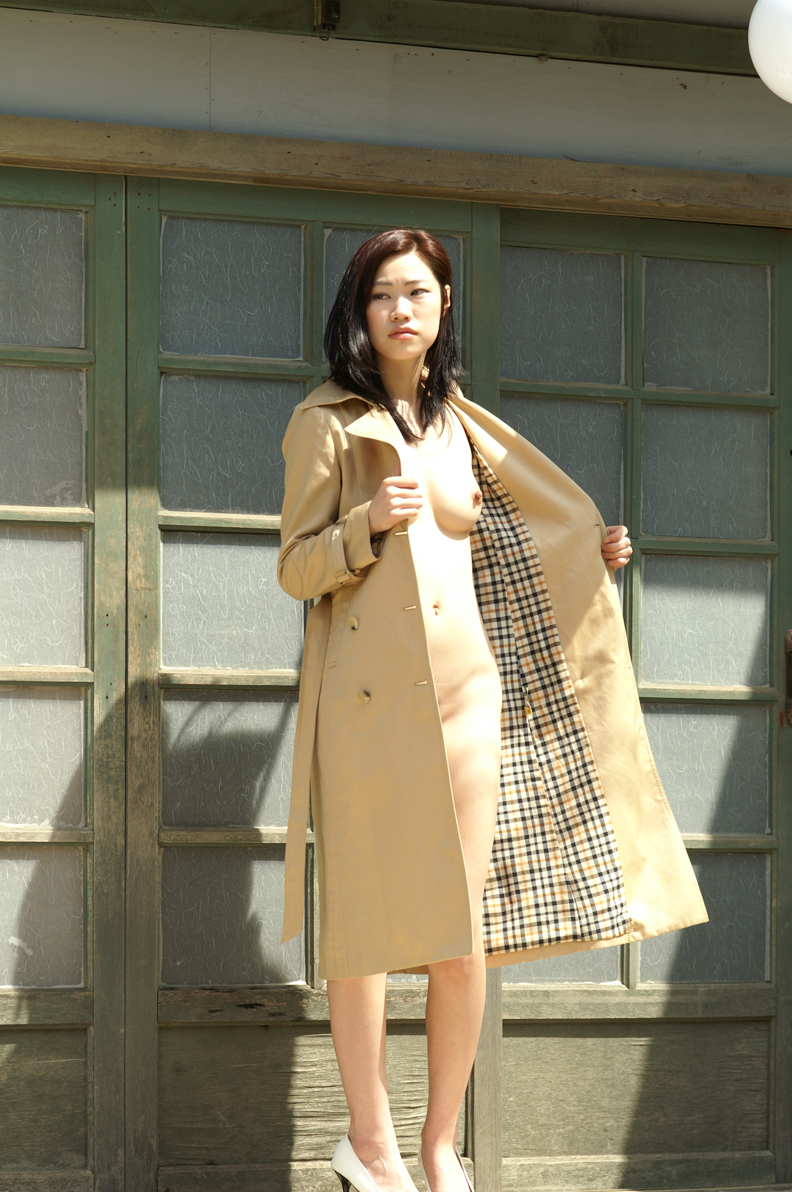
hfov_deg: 8.3
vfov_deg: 12.5
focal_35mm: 165
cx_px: 396
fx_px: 5455
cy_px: 596
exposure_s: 1/500
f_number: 5.6
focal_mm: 110
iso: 200
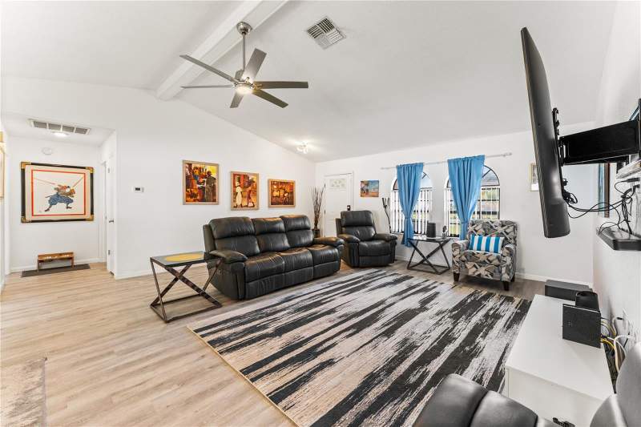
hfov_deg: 104.3
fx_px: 249
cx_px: 320
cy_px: 214
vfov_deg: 81.2
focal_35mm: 14
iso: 1600
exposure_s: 1/30
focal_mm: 14
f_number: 9
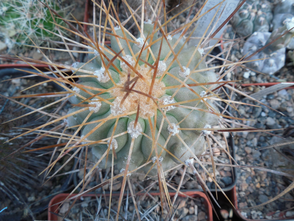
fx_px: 263
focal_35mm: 31
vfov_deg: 45.4
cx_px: 147
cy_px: 110
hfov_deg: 58.4
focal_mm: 5.6
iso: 125
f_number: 3.6
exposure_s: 1/60
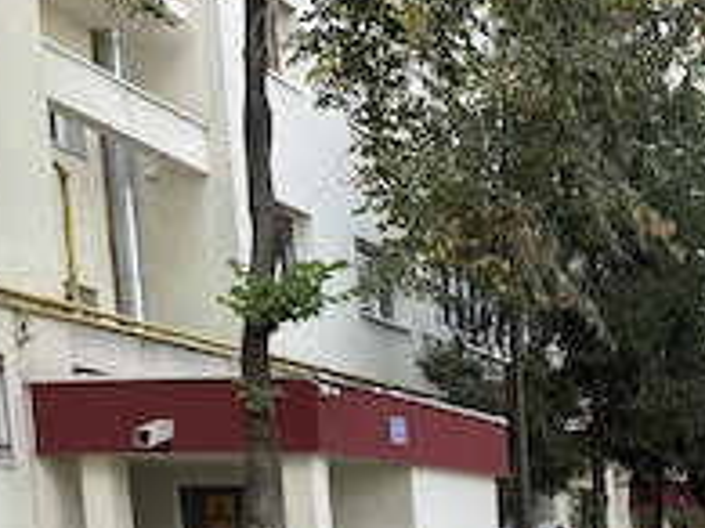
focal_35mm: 74
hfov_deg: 23.4
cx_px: 911
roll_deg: +0.5
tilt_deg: -9.0
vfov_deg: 17.8
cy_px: 788
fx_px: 1506
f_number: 1.78
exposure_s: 1/440
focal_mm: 6.76
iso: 80
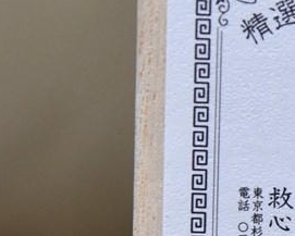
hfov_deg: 6.1
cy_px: 170
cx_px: 394
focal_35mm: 312
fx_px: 2725
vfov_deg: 5.0
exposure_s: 1/60
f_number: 2.8
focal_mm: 50
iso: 800
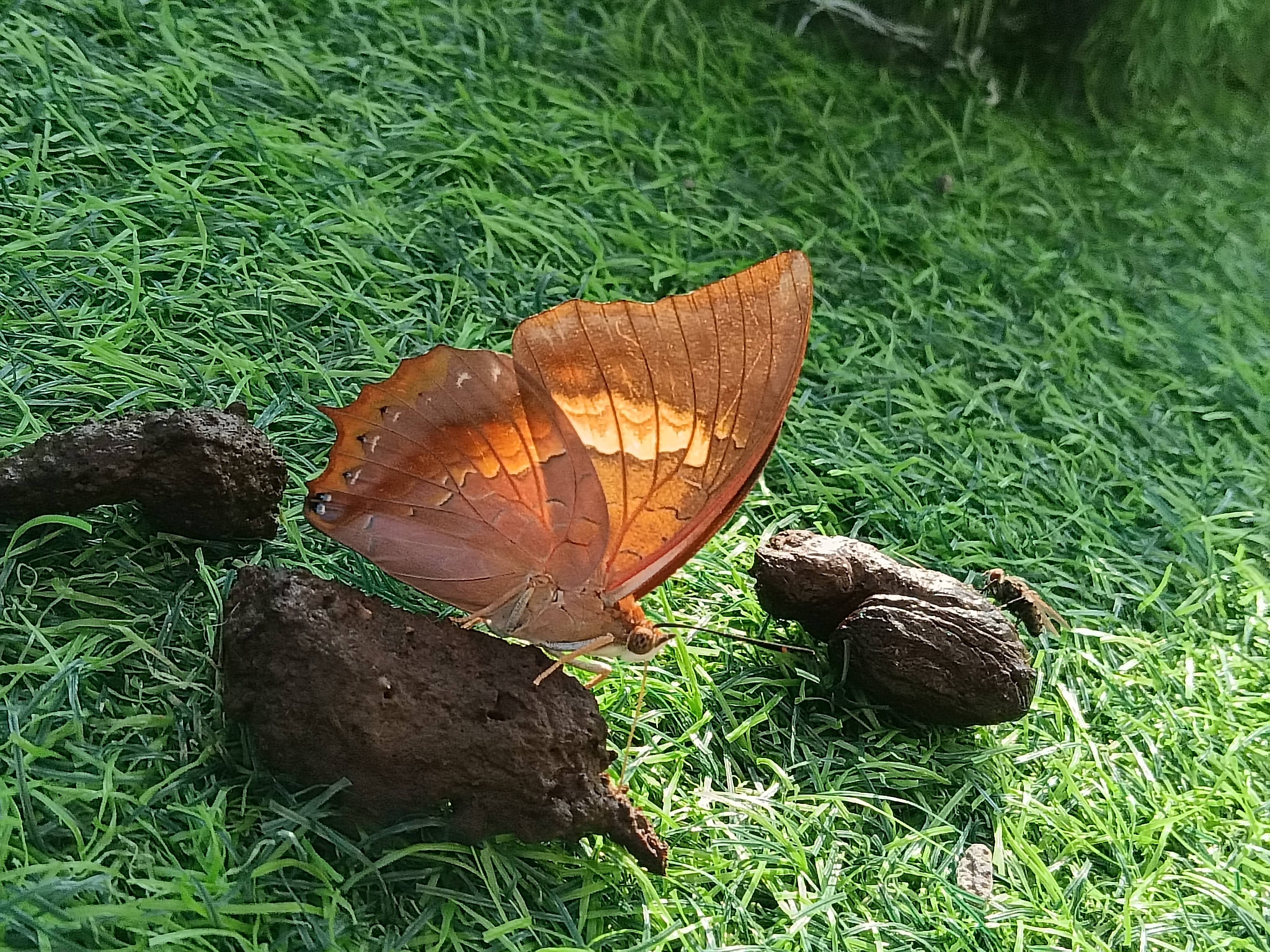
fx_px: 1834
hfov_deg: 38.2
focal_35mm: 50
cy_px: 476
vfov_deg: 29.1
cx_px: 635
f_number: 1.8
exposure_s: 1/900
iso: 563
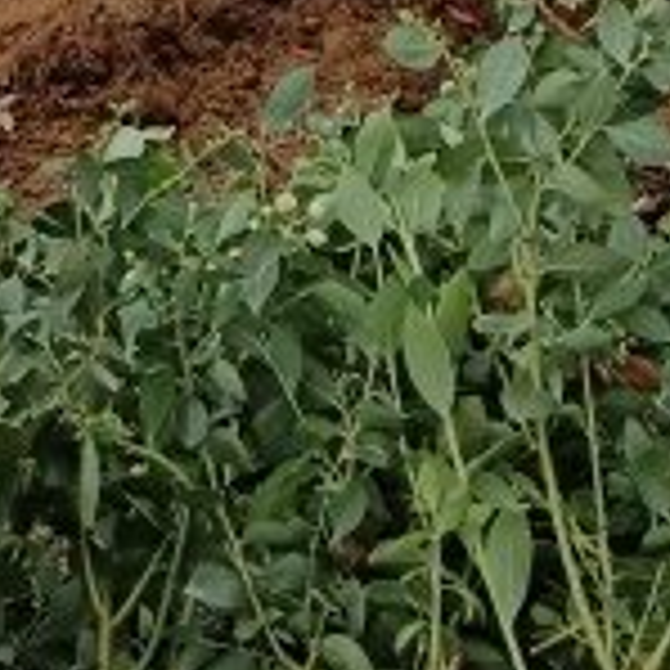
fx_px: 3745
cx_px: 36
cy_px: -1009
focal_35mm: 171
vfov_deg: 9.1
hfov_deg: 10.2
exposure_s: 1/900
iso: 301
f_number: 1.9
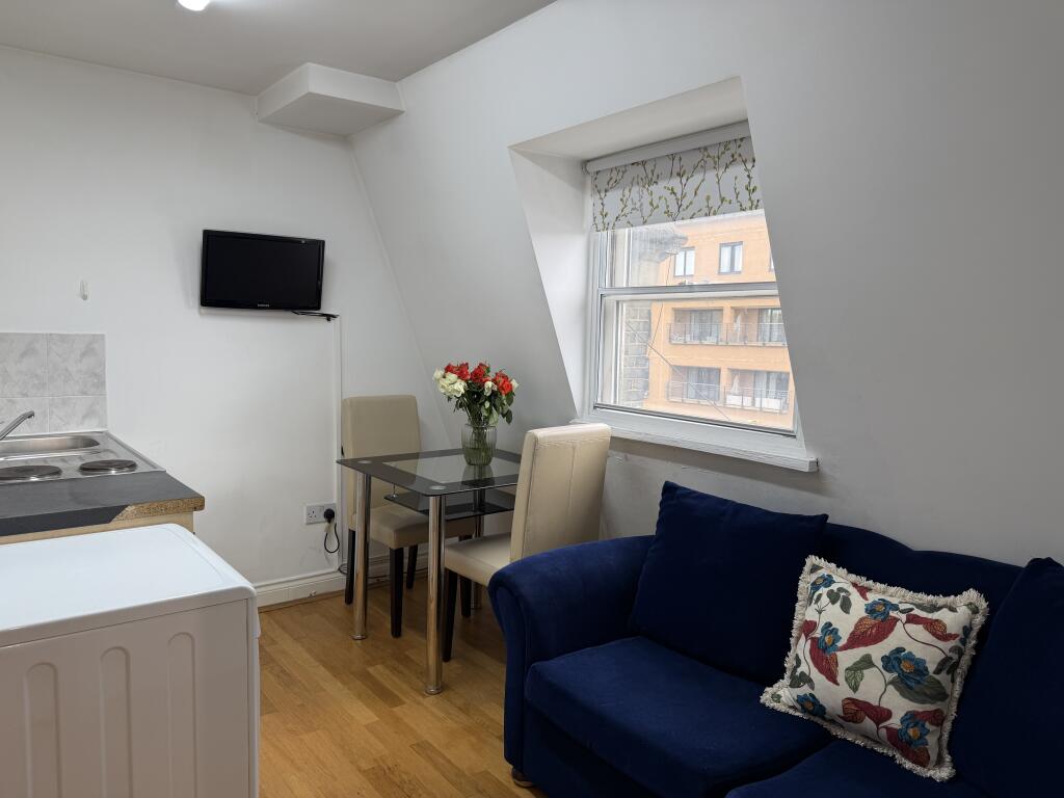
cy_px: 399
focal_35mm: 24
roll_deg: -0.7
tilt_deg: -6.2
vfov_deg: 56.8
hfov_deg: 71.6
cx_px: 532
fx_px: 738
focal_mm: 6.76
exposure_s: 1/136
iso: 50
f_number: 1.78
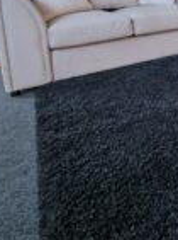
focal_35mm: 37
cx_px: 229
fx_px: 255
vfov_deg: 44.7
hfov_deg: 30.6
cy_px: 15
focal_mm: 2.2
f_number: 2.2
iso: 320
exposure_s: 1/50
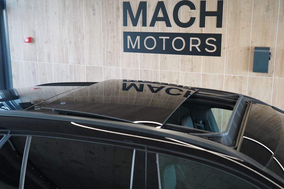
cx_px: 142
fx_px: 339
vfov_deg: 31.2
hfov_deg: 45.4
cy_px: 94
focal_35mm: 43
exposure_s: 1/160
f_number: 4.5
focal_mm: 43
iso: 2000
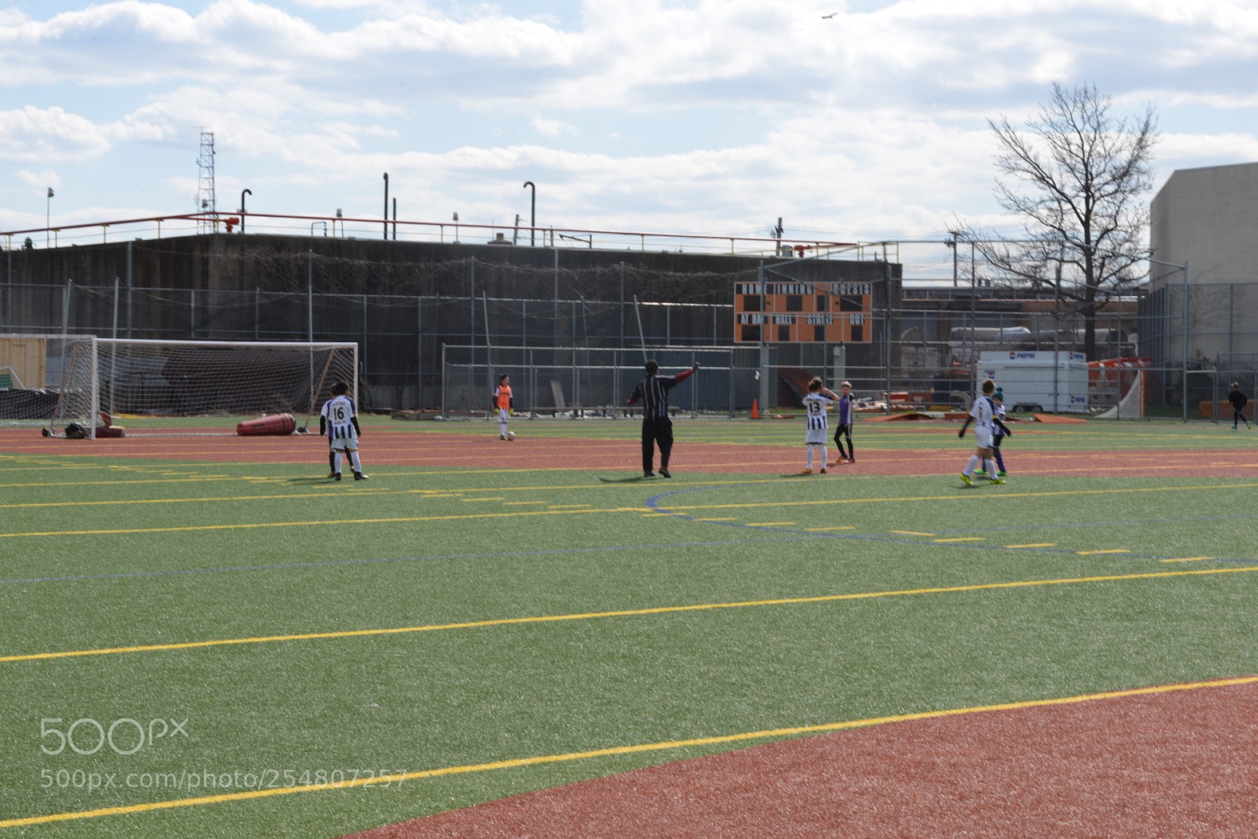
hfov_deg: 28.4
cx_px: 629
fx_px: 2481
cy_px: 416
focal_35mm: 71
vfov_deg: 19.2
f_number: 22
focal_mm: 70
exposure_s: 1/50
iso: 125
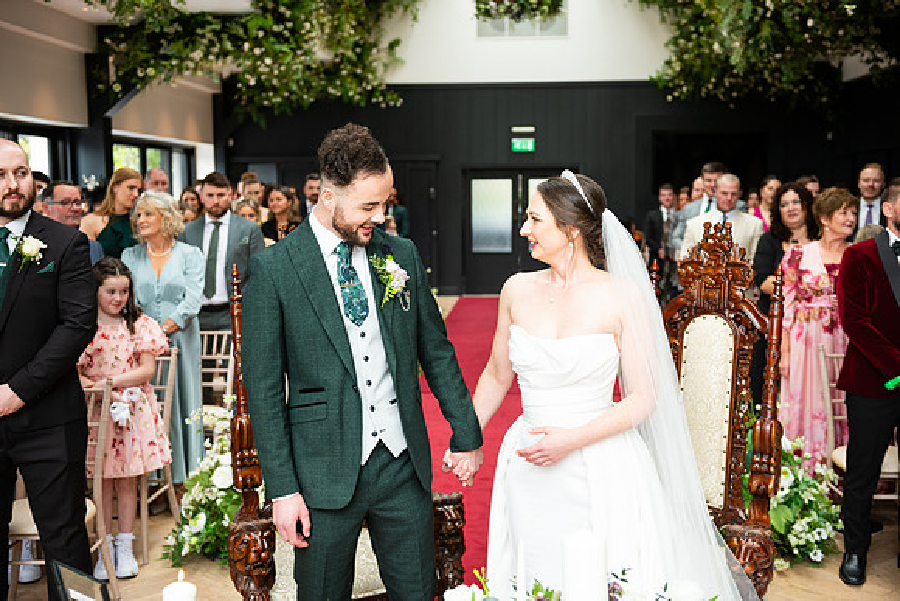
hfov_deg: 44.5
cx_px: 450
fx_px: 1100
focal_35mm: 44
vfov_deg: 30.5
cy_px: 300
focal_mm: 44
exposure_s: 1/200
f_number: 3.5
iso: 400
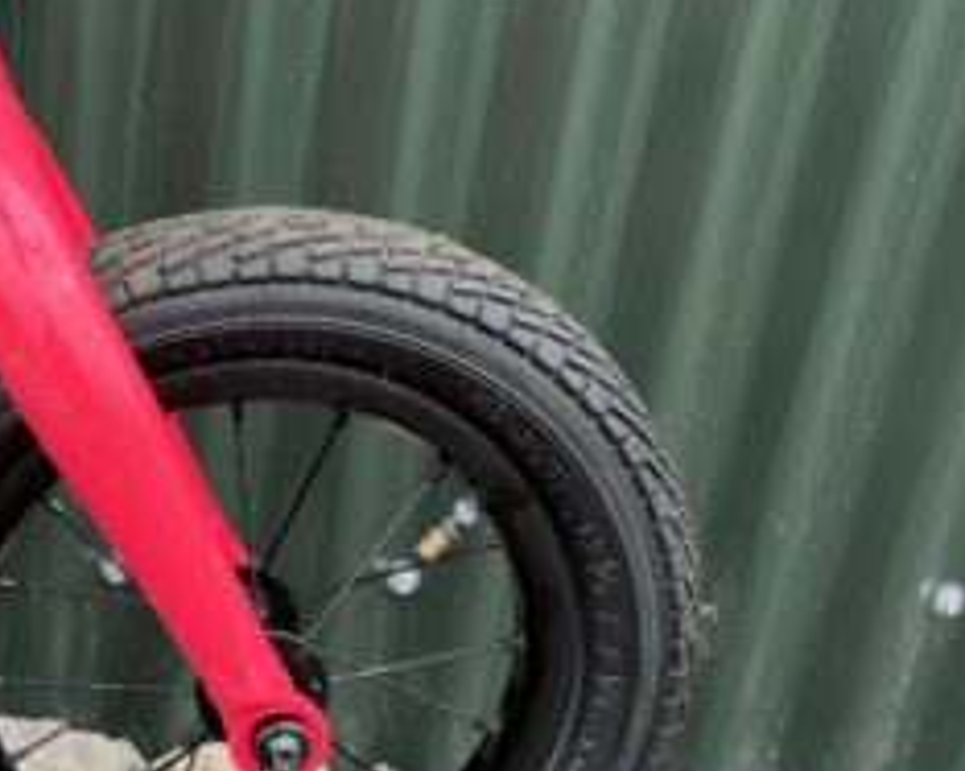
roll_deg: -3.4
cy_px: 429
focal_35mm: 52
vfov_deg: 29.1
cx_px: 91
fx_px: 1485
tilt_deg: -24.0
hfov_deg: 34.0
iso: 50
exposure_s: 1/355
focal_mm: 5.1
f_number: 1.6
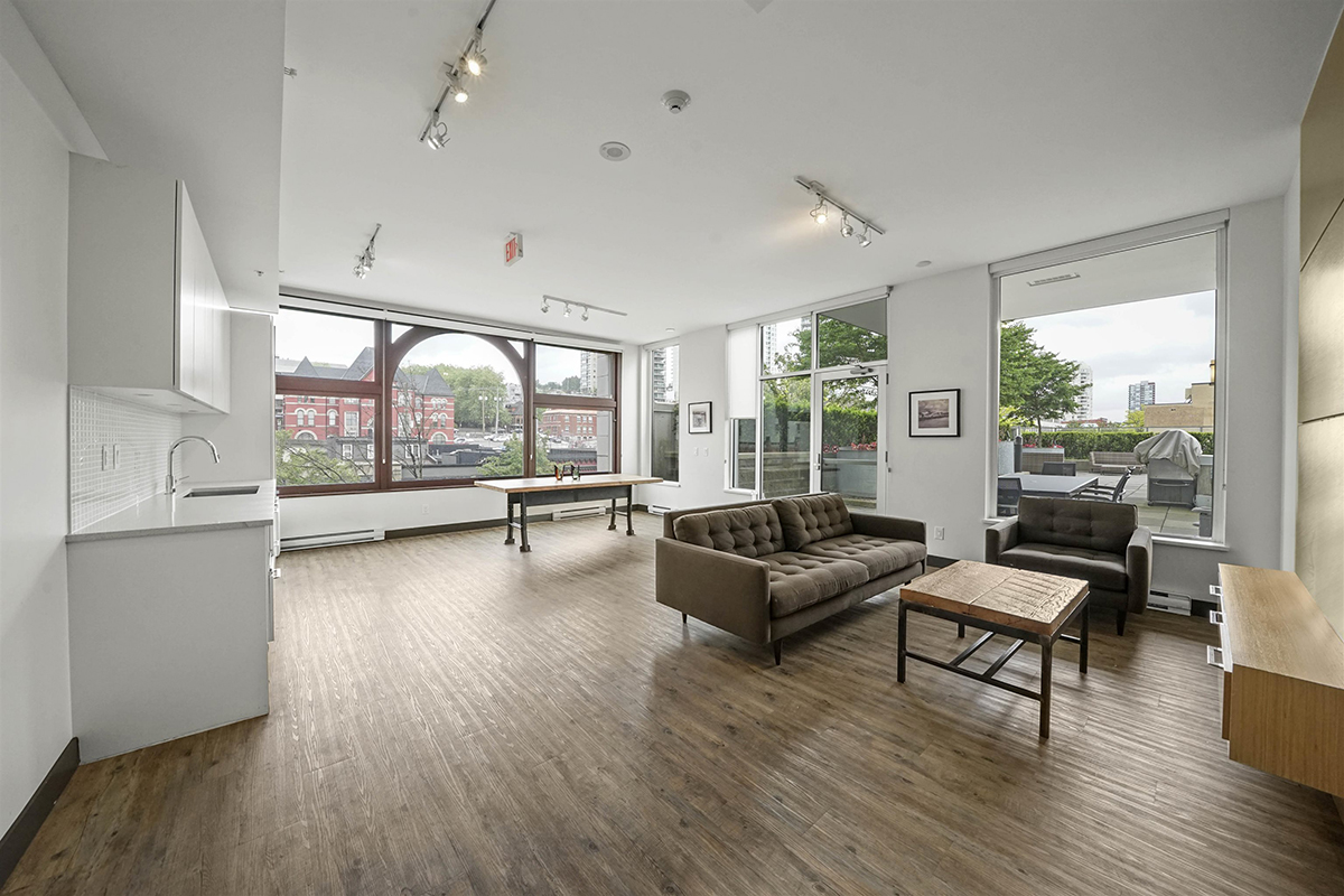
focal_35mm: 12
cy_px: 448
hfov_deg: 112.6
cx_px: 672
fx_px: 448
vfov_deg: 90.0
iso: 3200
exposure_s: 1/60
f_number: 9
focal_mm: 12
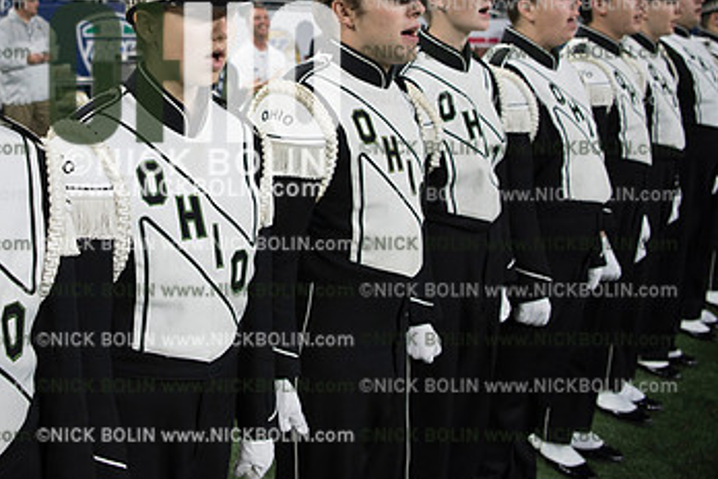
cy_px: 100
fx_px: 798
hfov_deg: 47.0
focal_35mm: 40
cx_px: 194
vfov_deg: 32.5
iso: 1250
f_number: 2.8
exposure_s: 1/1250
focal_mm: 24
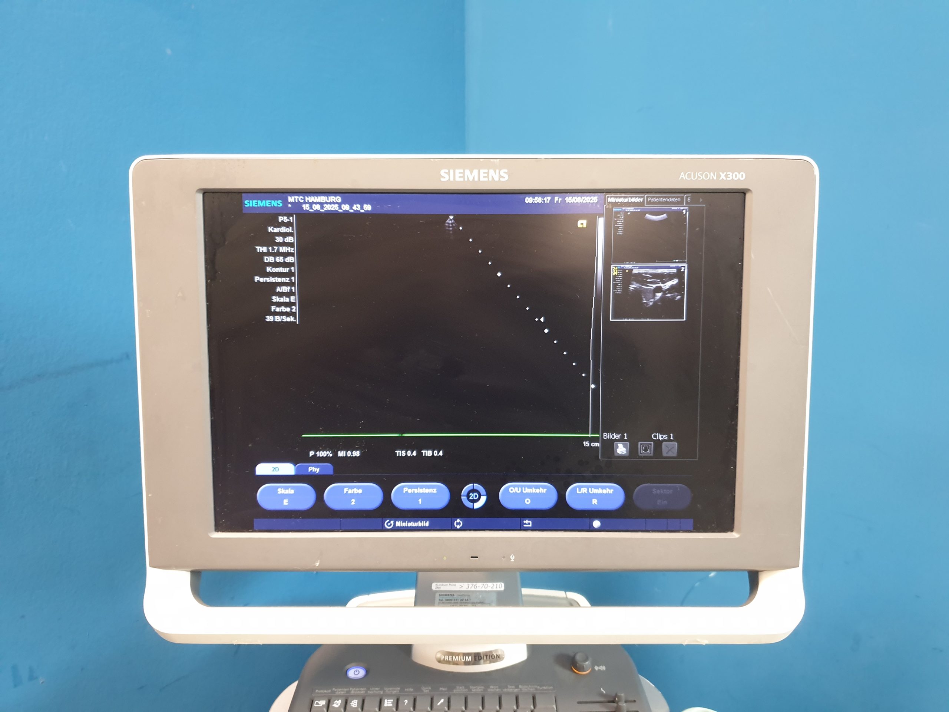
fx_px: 713
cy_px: 356
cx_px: 474
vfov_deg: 53.1
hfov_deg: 67.3
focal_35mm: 26
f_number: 1.5
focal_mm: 4.3
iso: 320
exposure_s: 1/25
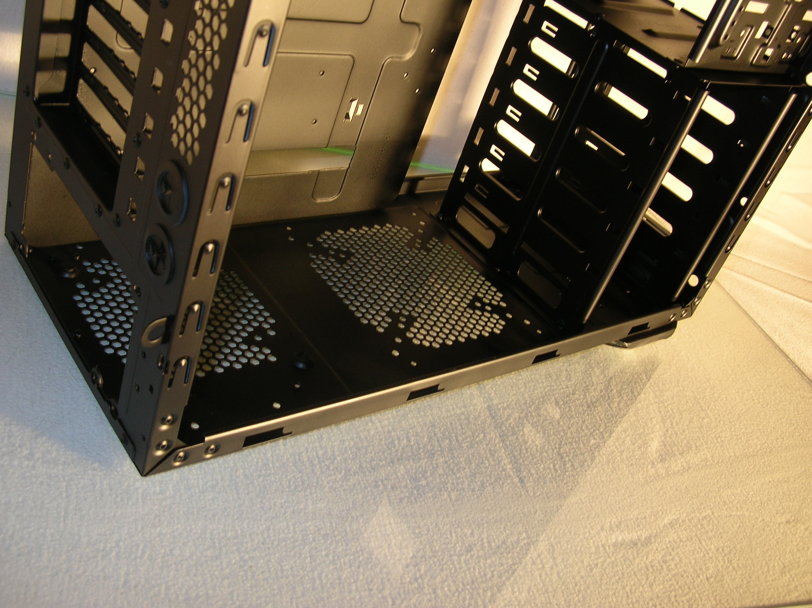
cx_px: 406
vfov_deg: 39.6
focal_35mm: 36
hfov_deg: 51.4
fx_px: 844
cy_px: 304
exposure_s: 1/30
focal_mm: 6
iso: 50
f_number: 2.7
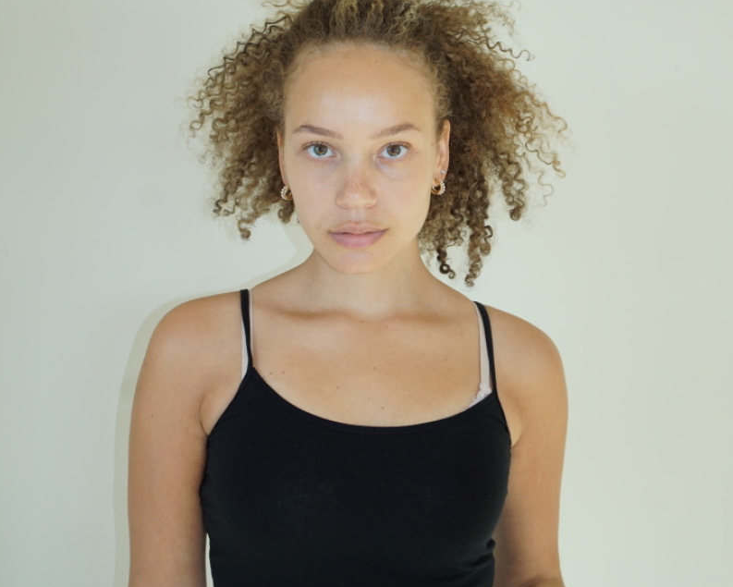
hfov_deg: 41.4
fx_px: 970
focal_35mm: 45
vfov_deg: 32.7
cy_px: 116
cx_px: 366
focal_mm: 21
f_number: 5.6
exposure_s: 1/80
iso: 160
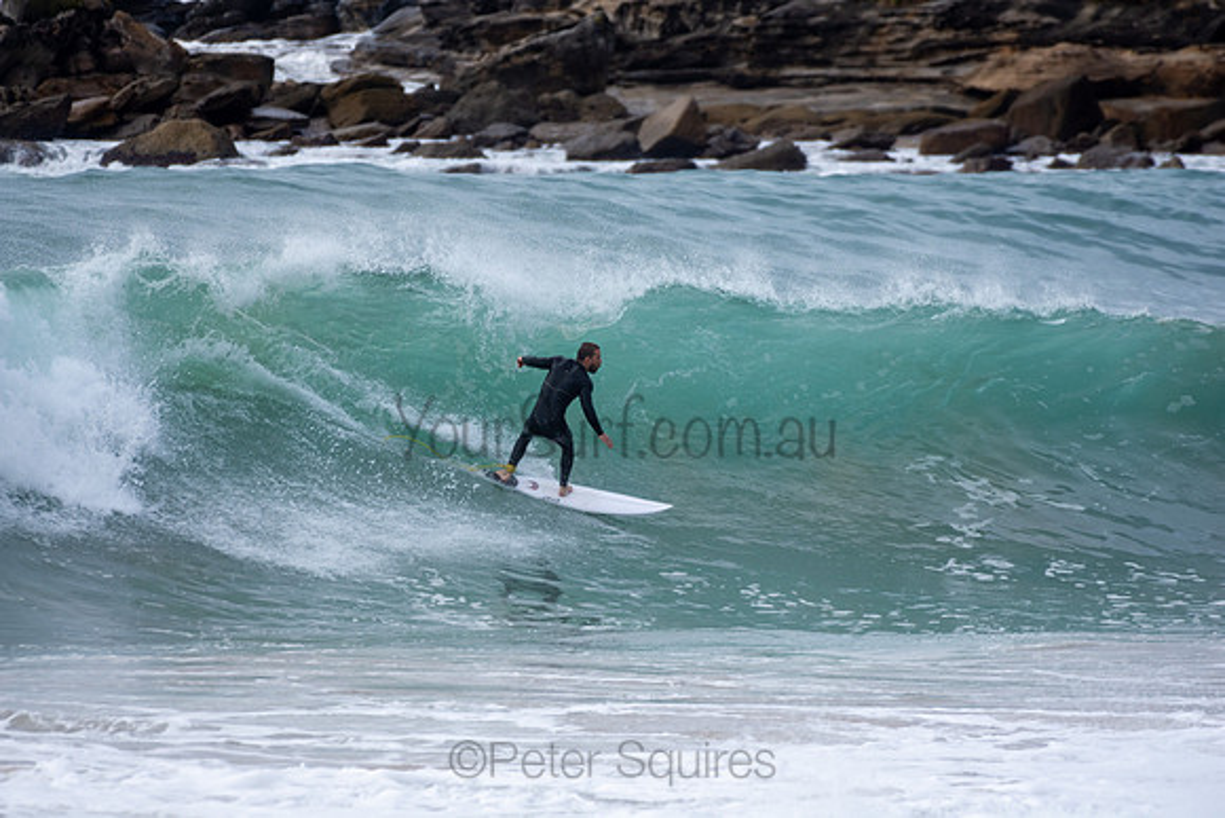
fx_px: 25526
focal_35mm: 750
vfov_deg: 1.8
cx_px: 612
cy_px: 409
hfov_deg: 2.7
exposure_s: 1/800
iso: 180
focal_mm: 500
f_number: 5.6
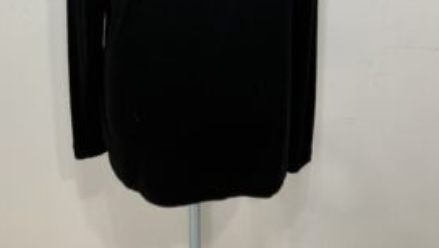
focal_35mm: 45
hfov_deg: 45.4
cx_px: 198
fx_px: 524
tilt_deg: -14.7
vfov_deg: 23.5
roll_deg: -0.6
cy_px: -73
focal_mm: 3.99
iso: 125
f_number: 1.8
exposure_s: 1/50
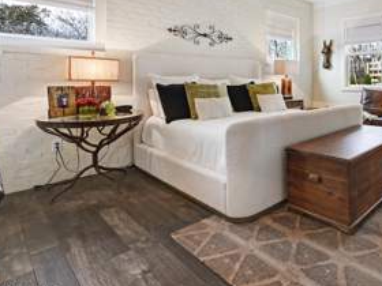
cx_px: 292
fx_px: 254
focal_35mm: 23
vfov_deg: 57.4
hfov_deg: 68.5
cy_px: 93
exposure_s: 1/15
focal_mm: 14
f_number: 10
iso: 500
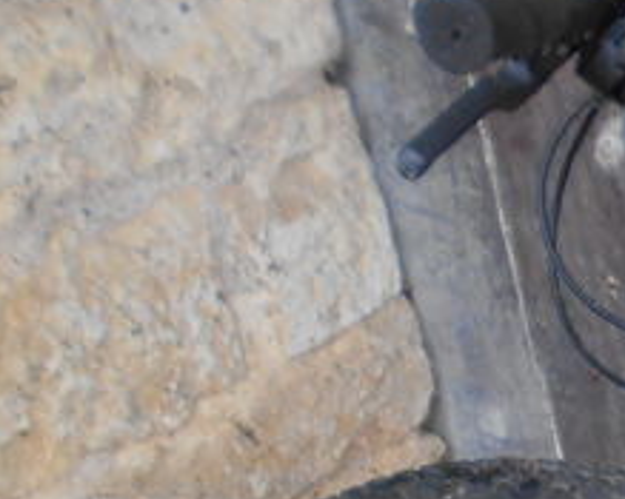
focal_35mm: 116
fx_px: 2145
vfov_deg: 12.6
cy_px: 753
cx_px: 1421
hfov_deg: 13.2
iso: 80
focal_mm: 4.6
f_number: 3.2
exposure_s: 1/40
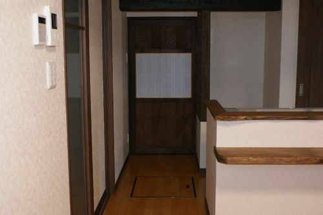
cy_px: 108
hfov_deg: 46.5
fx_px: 376
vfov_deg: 31.8
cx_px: 162
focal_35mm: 42
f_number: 5
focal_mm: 28
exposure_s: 1/60
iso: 400
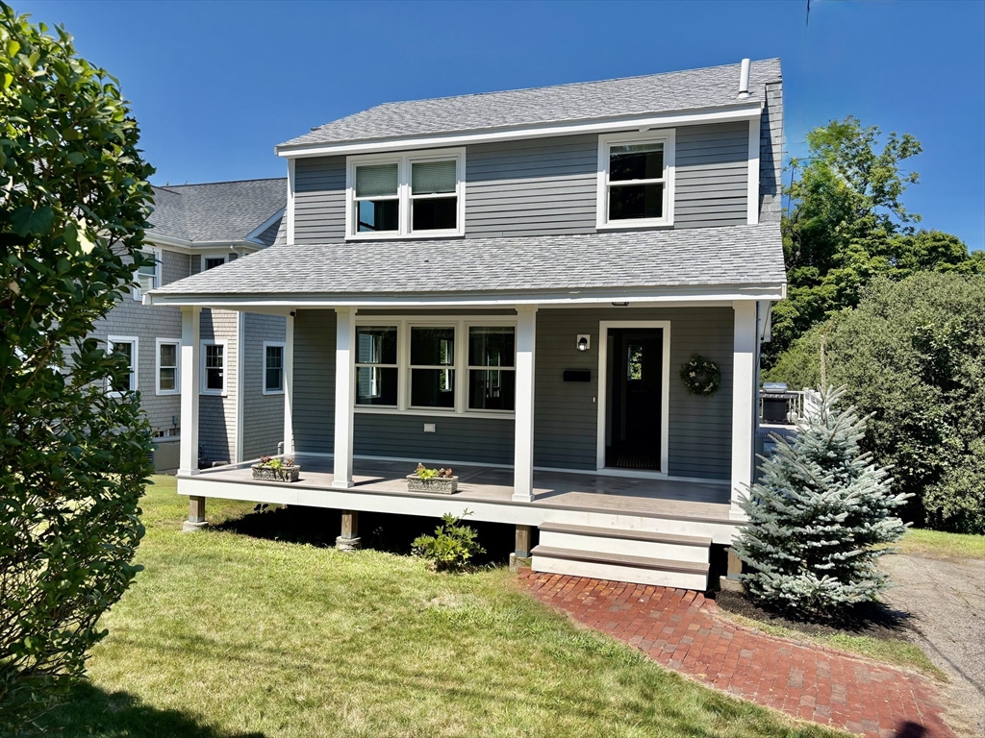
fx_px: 740
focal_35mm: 26
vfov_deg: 53.1
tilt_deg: +0.9
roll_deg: -0.5
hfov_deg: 67.3
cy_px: 369
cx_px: 492
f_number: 1.6
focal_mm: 5.96
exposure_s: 1/4329
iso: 50
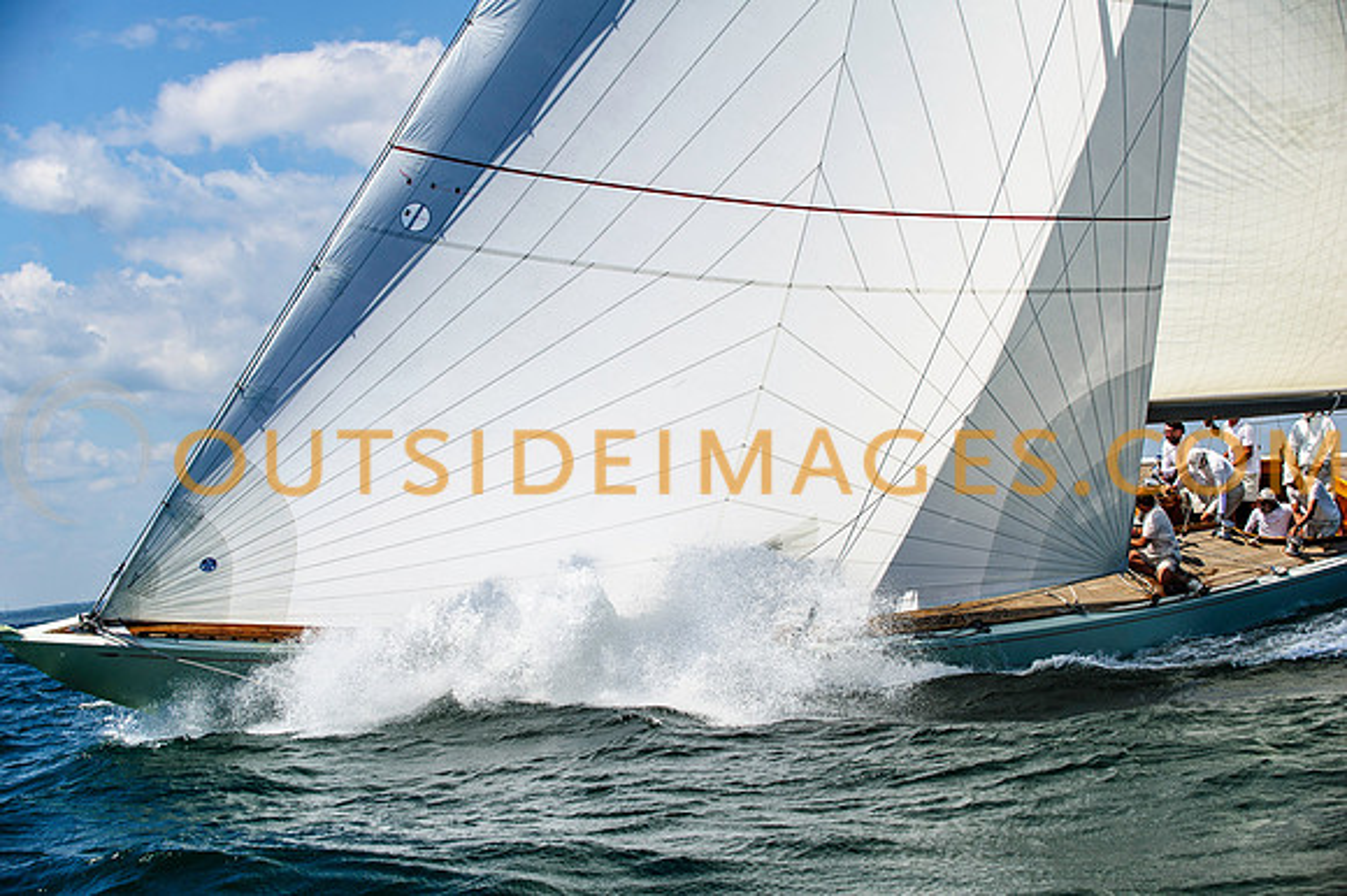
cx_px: 662
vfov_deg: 16.8
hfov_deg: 25.0
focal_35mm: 81
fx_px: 3043
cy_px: 440
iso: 320
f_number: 5
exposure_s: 1/2000
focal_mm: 80
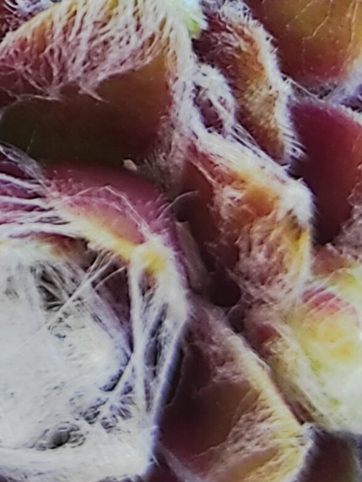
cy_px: -351
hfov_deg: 9.4
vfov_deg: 12.3
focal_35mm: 148
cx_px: -360
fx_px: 2064
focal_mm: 5.43
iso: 100
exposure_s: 1/100
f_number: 1.89
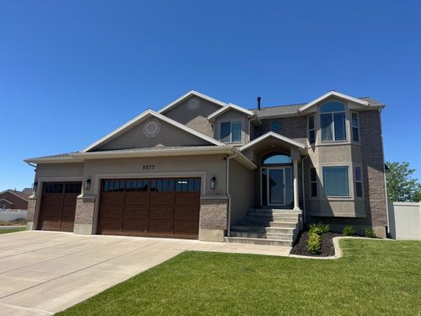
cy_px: 158
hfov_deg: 71.6
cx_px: 210
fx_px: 292
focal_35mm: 24
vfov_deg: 56.8
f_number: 1.78
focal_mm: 6.76
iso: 80
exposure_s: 1/3802
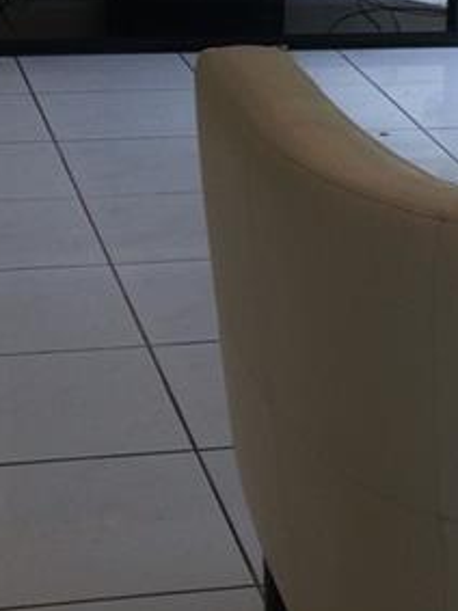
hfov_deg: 12.0
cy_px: -171
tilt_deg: -8.8
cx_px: 350
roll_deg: -0.3
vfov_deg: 15.3
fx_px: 2172
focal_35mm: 123
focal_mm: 4.15
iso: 50
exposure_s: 1/60
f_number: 2.2
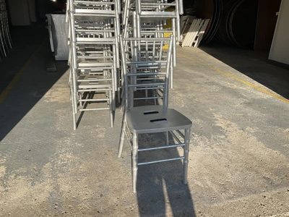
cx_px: 144
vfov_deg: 48.2
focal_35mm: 29
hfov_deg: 61.7
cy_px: 108
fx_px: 242
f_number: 1.8
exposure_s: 1/1451
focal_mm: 3
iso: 25
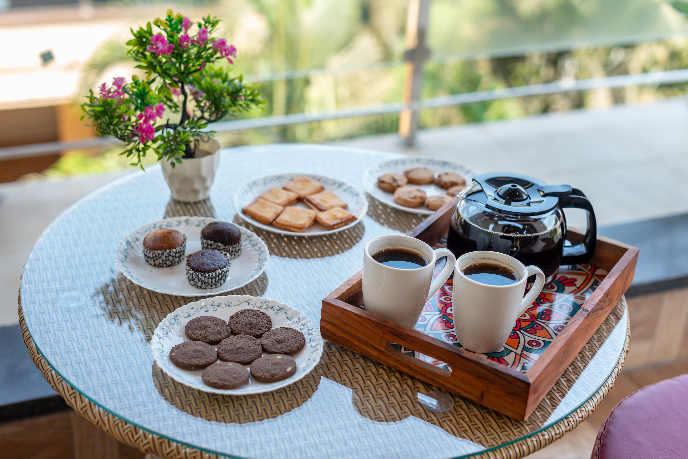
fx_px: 975
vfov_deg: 26.5
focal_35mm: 51
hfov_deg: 38.9
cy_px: 234
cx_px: 345
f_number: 2.8
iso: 250
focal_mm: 50
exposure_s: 1/640
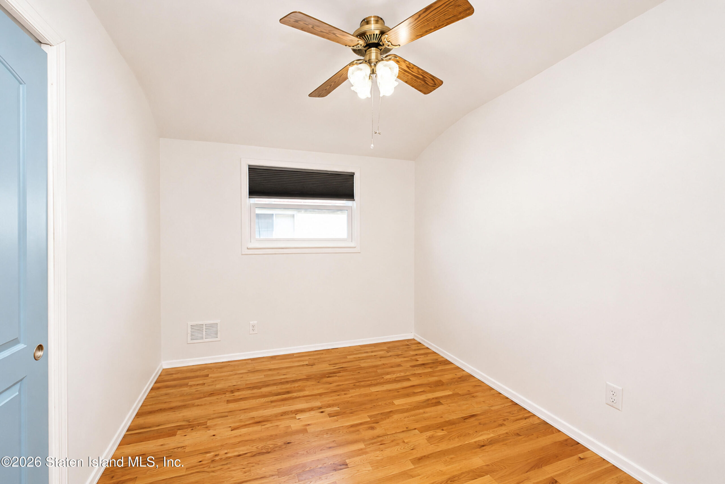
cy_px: 242
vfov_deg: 77.3
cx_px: 362
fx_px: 302
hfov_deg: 100.4
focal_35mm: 15
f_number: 7.1
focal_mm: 10
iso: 1250
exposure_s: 1/160
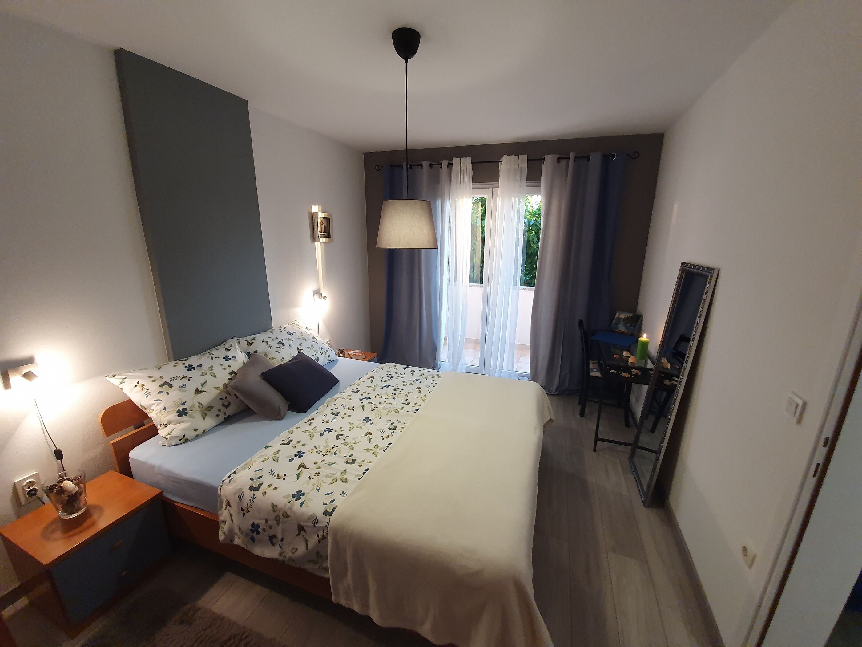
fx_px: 324
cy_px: 324
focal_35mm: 13
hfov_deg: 106.2
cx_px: 431
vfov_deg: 89.9
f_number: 2.2
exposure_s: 1/50
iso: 250
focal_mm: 1.8
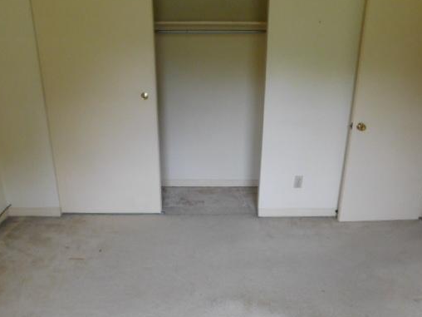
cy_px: 181
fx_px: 354
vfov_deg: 48.1
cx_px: 205
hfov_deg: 61.6
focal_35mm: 29
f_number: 3
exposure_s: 1/30
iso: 400
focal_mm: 4
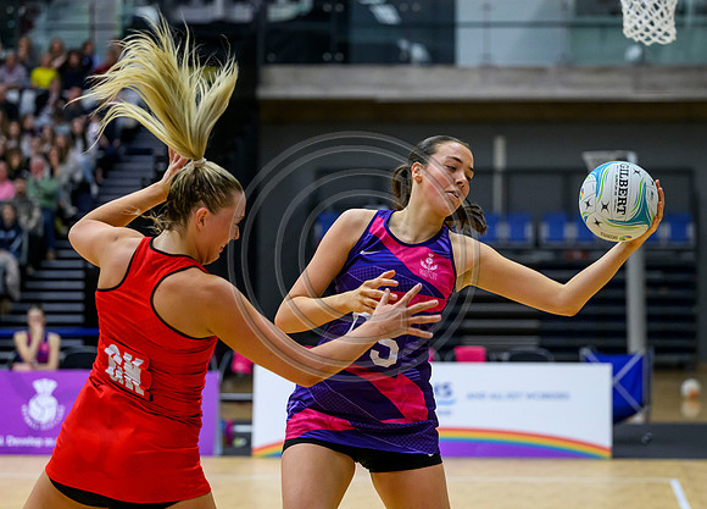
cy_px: 195
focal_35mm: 119
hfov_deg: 16.8
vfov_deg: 12.1
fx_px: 2401
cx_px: 360
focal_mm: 92
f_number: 2.8
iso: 5000
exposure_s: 1/1250
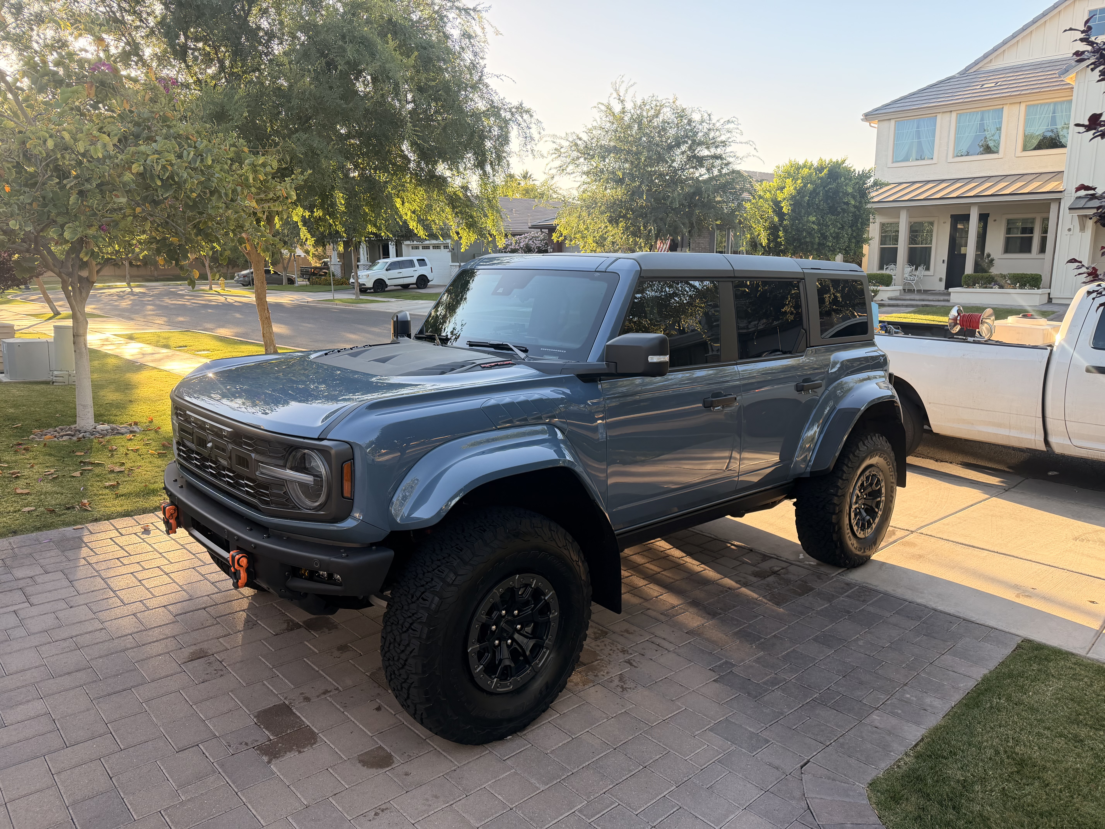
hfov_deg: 71.6
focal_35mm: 24
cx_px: 552
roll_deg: +1.6
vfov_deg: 56.8
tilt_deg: -11.3
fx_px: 766
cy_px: 414
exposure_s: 1/517
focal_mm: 6.76
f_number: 1.78
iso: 100
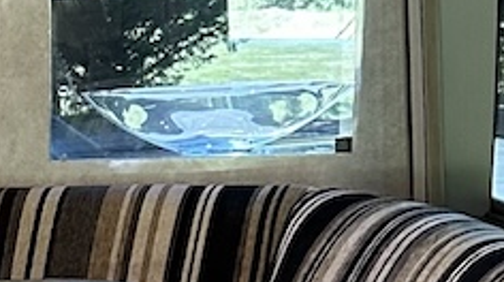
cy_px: 507
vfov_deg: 7.9
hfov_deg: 13.5
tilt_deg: -15.4
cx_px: -312
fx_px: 1975
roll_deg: +1.3
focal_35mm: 148
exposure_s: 1/60
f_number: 1.78
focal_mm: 6.86
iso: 400
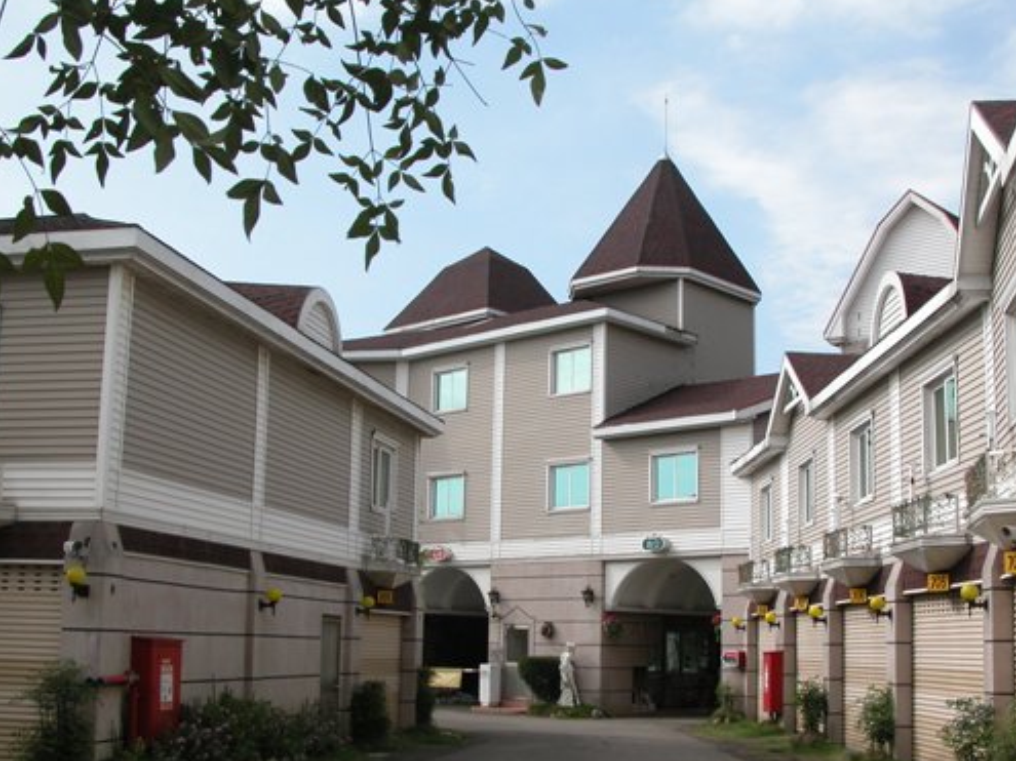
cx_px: 583
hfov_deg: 42.8
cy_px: 441
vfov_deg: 32.8
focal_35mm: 44
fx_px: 1291
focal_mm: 8.9
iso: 100
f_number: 6.3
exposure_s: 1/333
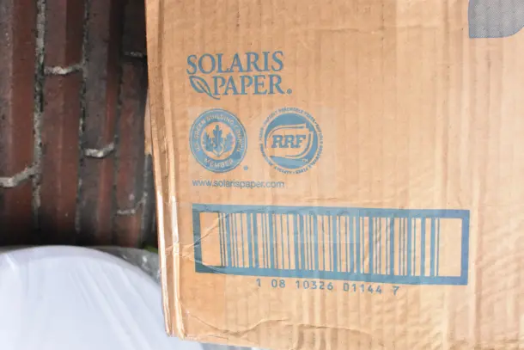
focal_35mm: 45
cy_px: 175
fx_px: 655
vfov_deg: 29.9
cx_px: 262
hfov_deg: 43.6
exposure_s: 1/800
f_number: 14
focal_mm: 30
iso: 6400
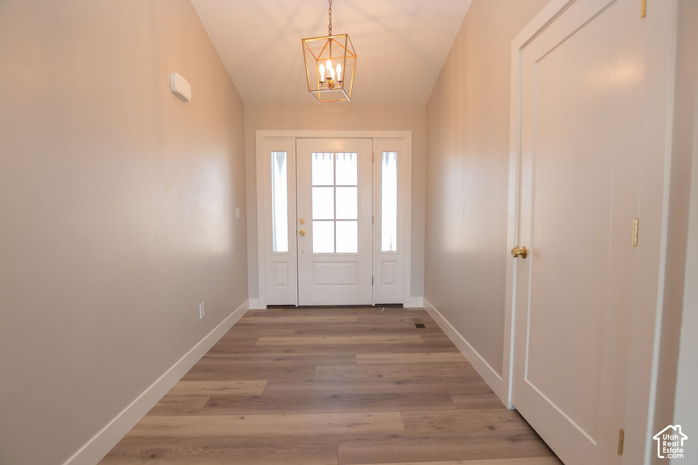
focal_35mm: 16
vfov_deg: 74.9
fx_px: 304
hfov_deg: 97.9
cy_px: 232
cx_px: 349
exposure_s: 1/200
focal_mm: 10
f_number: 4
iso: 500
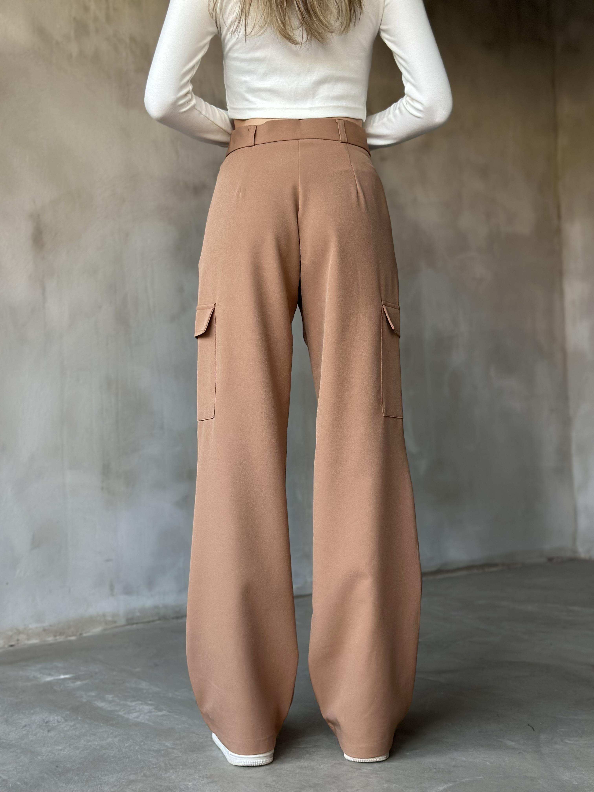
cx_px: 297
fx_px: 1098
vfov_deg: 39.7
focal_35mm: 48
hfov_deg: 30.3
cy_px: 396
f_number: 1.78
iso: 200
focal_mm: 6.86
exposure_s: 1/60
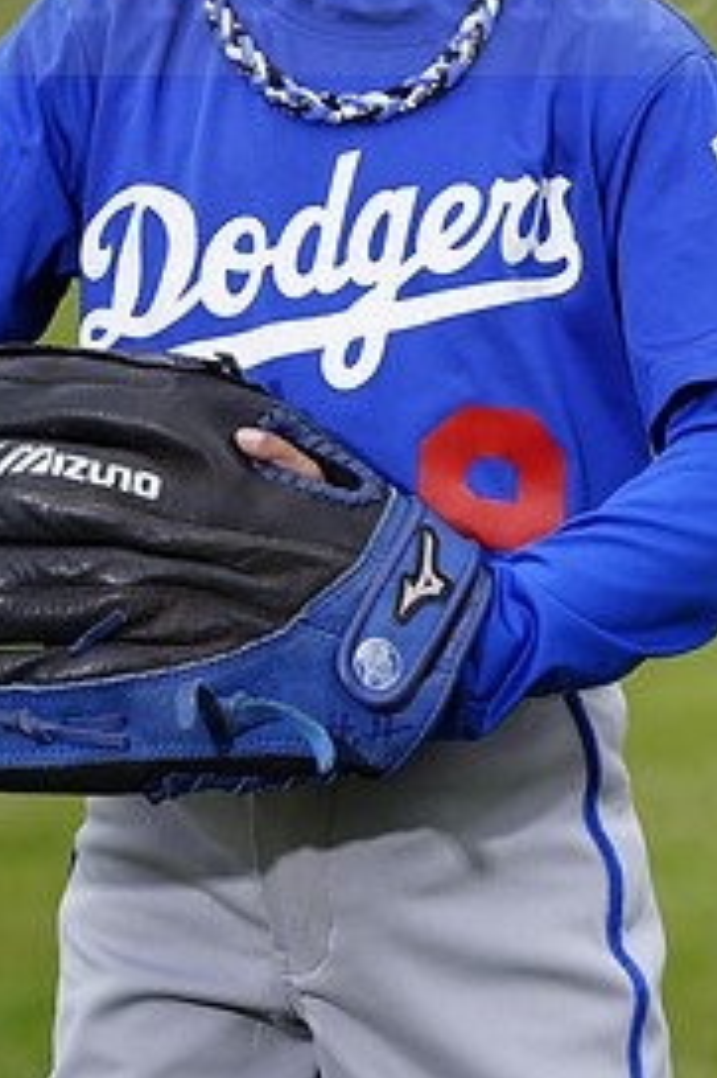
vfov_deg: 5.4
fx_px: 11366
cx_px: 351
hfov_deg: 3.6
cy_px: -52
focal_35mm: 380
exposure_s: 1/250
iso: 100
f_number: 6.3
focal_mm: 178
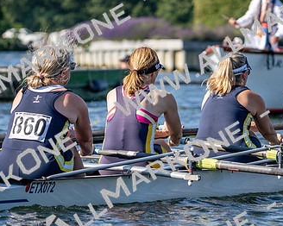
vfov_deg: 4.1
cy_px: 119
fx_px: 3156
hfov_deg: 5.1
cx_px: 221
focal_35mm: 377
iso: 320
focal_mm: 227
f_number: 5.6
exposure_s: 1/1600
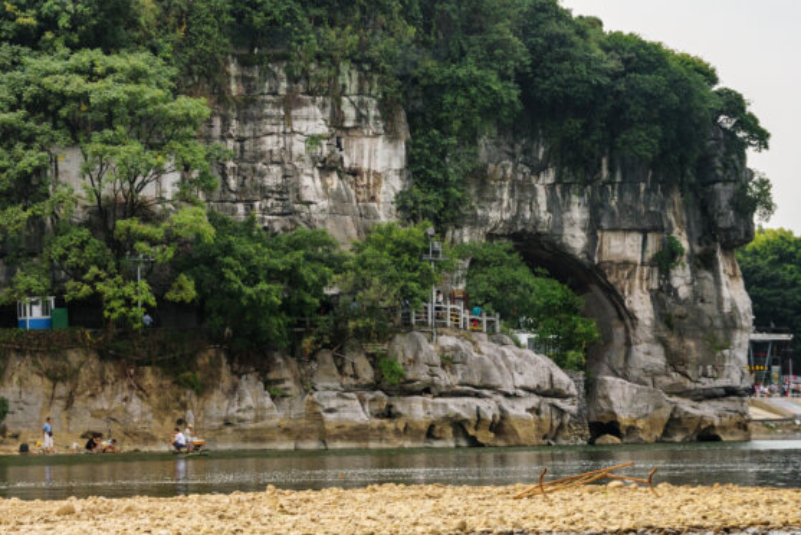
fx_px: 2783
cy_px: 145
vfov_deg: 11.0
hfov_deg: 16.3
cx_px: 160
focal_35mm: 125
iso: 200
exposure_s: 1/200
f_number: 8
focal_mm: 58
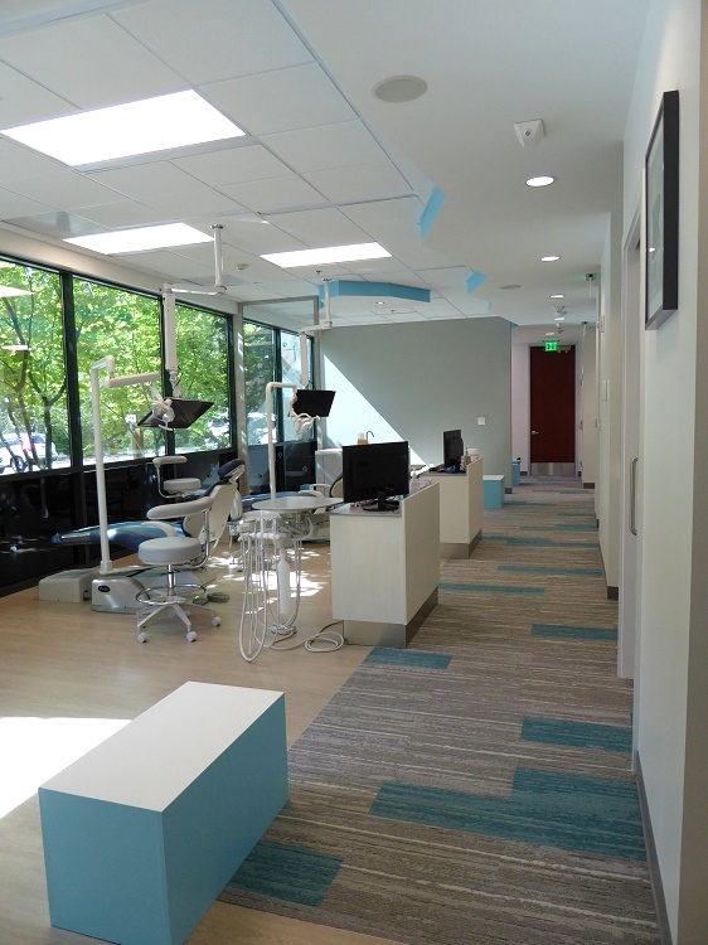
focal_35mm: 24
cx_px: 354
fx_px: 655
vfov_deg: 71.6
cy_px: 472
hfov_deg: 56.8
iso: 200
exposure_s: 1/60
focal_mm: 4.3
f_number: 3.3
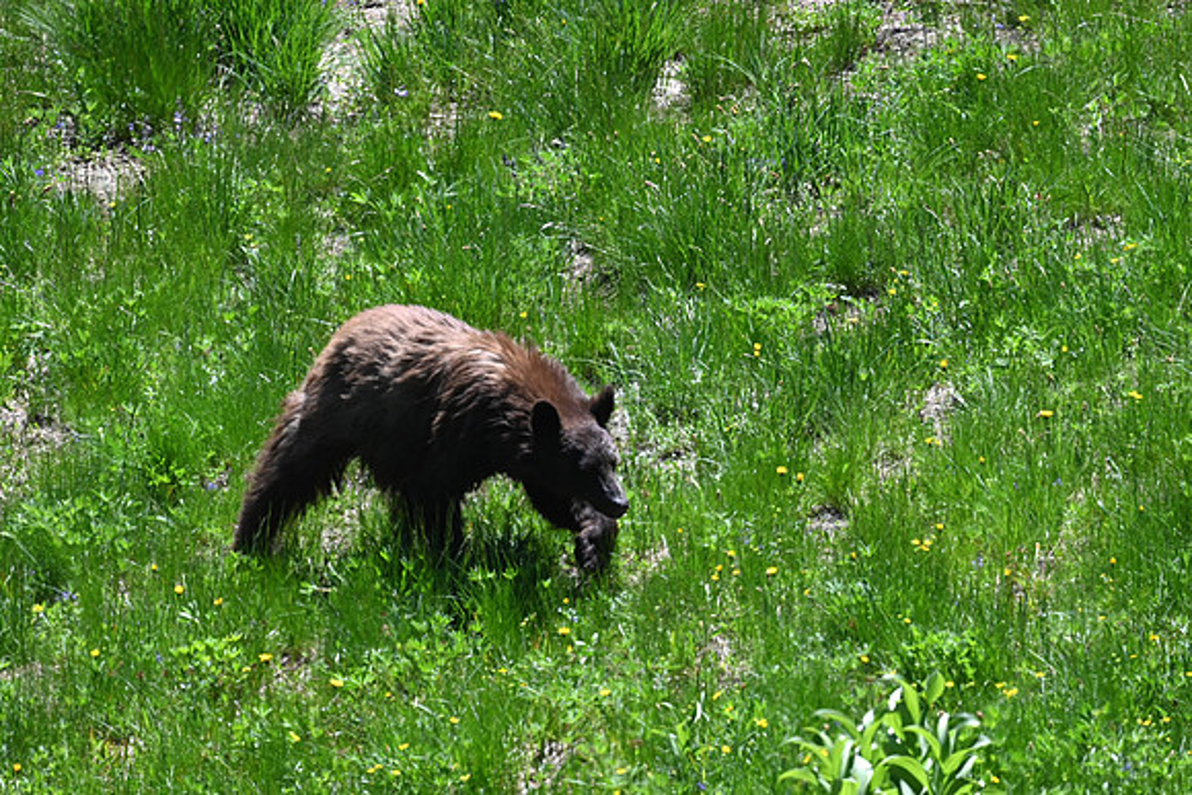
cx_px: 596
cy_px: 398
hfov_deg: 3.4
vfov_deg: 2.3
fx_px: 19870
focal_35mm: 600
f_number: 6.3
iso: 1600
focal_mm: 600
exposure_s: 1/3200
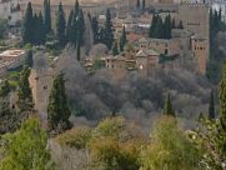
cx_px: 35
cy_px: -4
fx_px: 751
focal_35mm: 115
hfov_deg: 16.9
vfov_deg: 12.7
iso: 160
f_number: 4.1
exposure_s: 1/500
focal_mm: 9.2
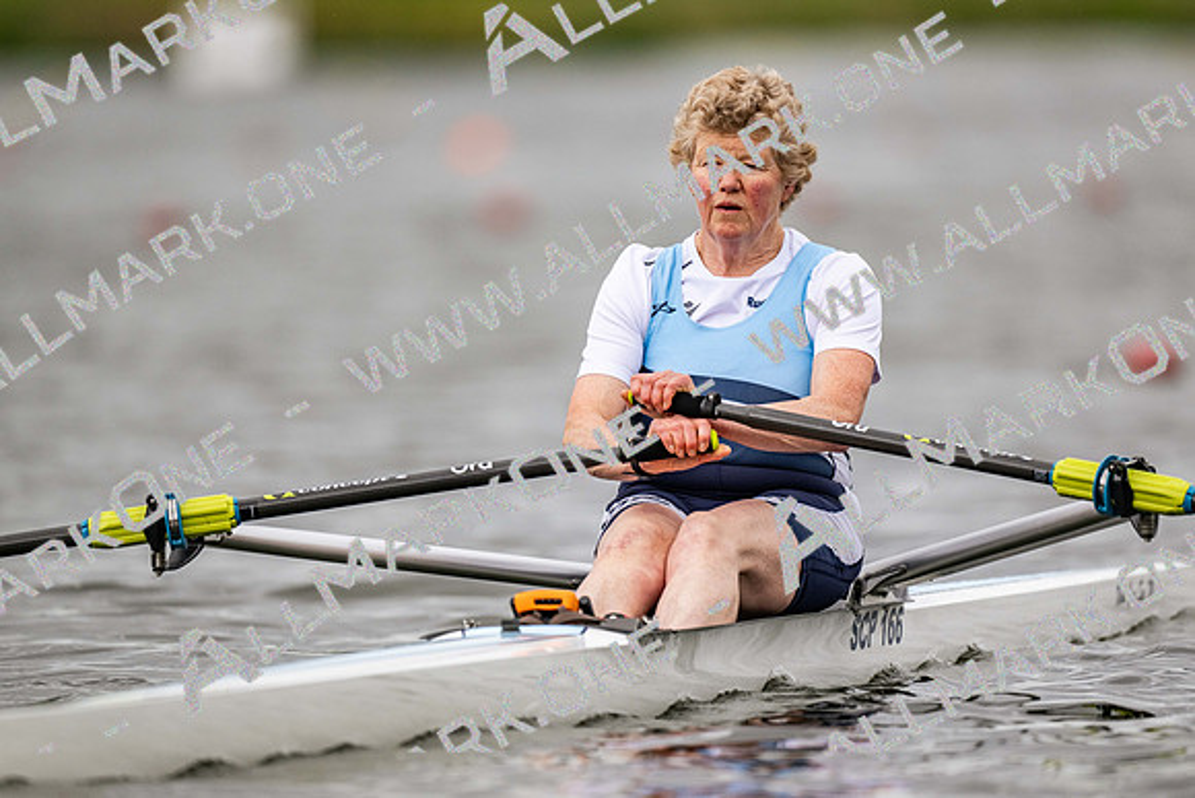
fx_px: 19920
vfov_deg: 2.3
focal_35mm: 600
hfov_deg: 3.4
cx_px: 598
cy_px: 399
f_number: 4
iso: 640
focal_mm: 600
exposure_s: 1/2500
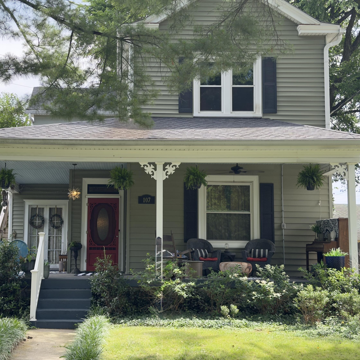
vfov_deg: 30.0
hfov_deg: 29.9
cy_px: 181
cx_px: 133
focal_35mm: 57
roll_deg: -0.4
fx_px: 671
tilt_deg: +6.2
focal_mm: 6.76
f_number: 1.78
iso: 100
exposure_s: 1/1133
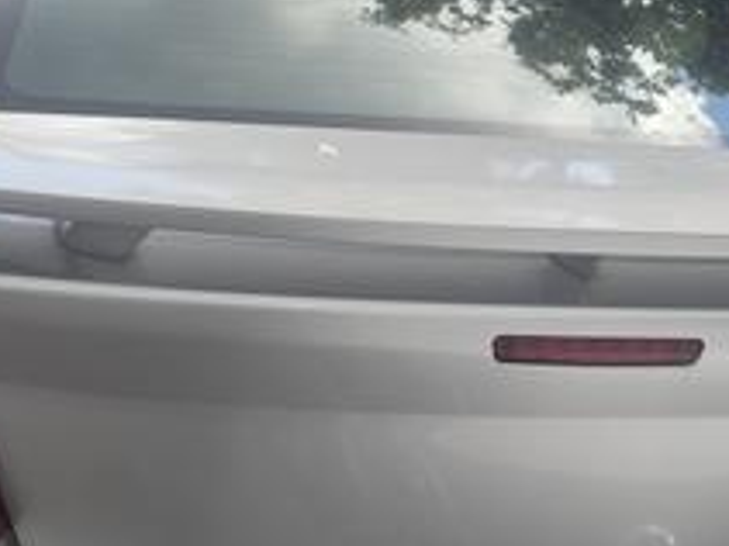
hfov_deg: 34.9
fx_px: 1158
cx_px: 384
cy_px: 294
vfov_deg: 26.5
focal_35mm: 55
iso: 12
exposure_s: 1/120
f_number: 1.7
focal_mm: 6.3
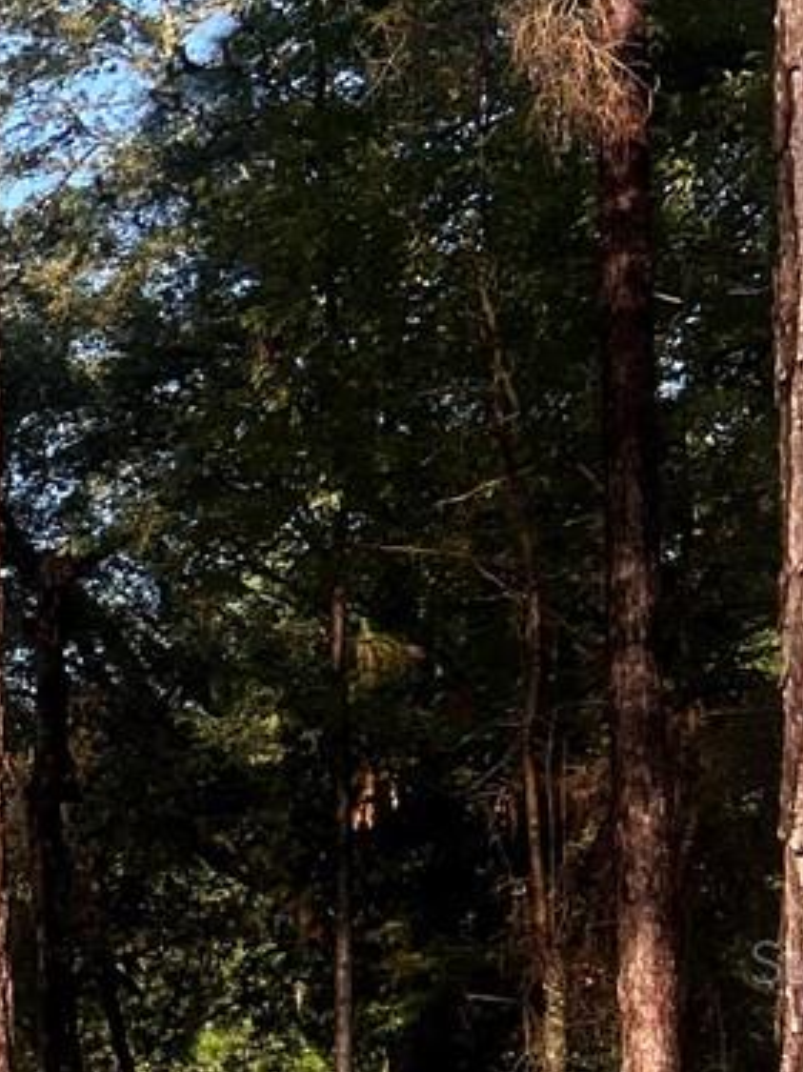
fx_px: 3435
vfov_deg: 17.5
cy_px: 961
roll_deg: +0.4
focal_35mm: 111
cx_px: -1266
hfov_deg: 10.8
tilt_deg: +0.5
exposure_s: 1/1048
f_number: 1.5
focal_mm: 5.7
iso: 50
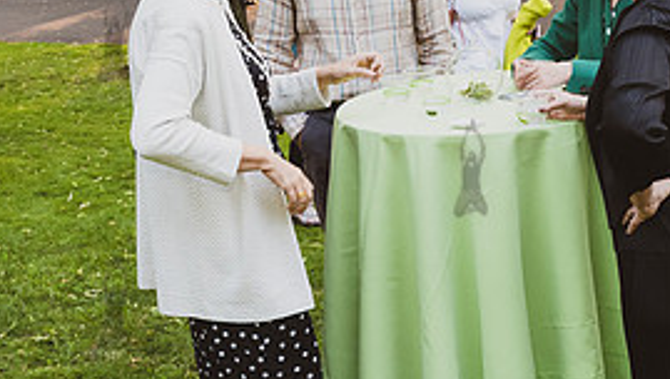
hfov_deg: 30.8
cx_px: 417
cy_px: 168
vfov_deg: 17.8
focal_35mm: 68
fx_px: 1209
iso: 1000
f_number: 4.5
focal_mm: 24
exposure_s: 1/250
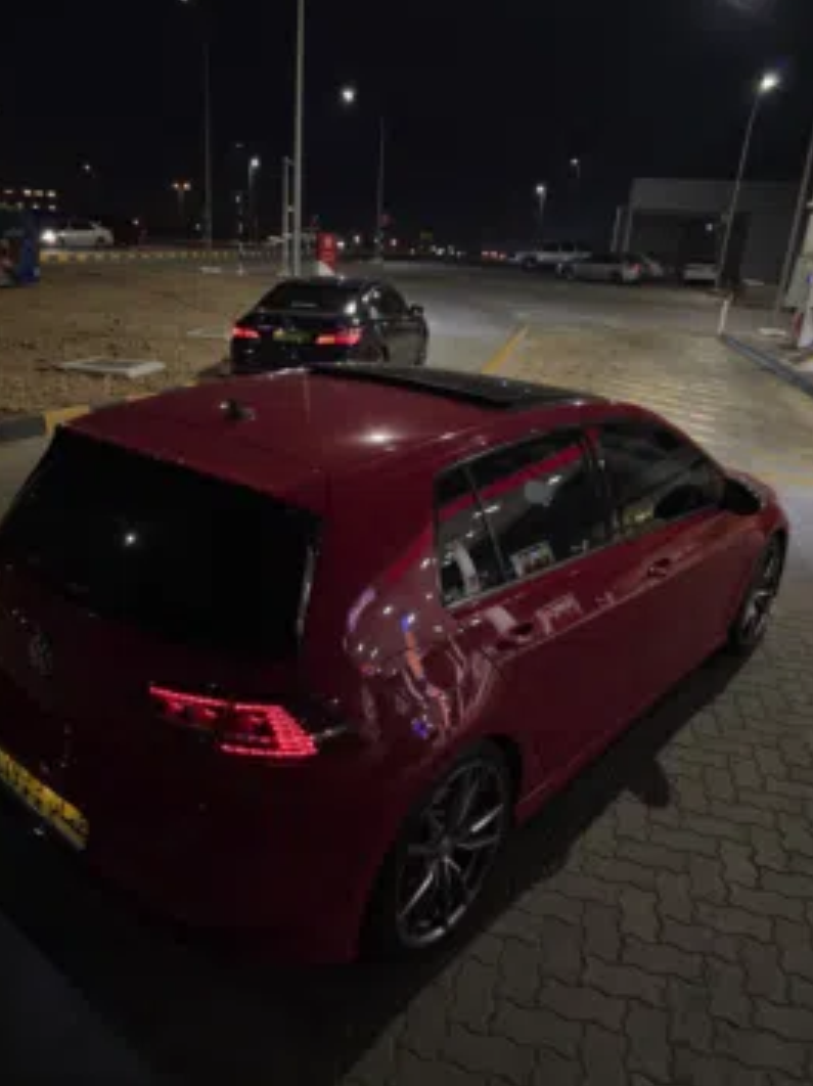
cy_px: 534
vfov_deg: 67.3
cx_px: 377
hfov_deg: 53.0
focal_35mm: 26
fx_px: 815
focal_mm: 6.3
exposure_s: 1/100
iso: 400
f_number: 1.7
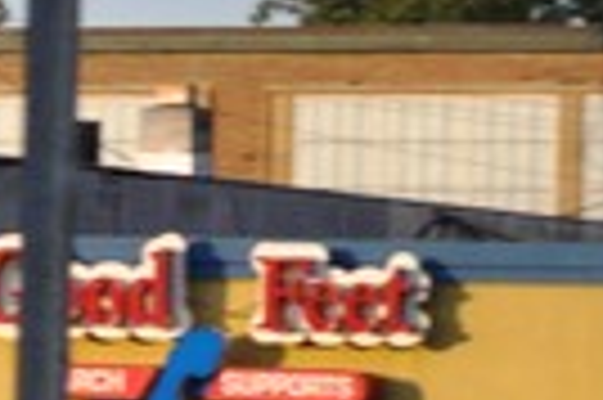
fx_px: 9000
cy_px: 1022
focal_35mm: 538
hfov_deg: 3.7
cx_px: -1148
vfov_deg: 2.5
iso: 400
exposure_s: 1/500
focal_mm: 60
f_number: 5.6
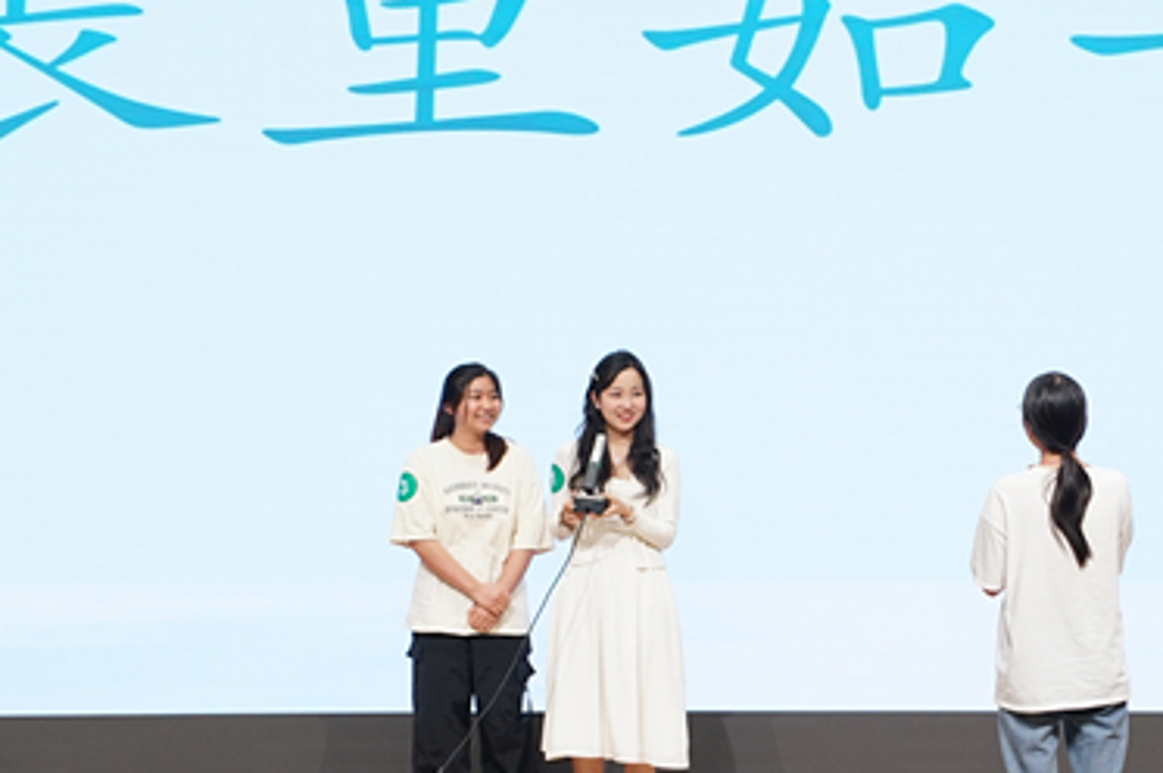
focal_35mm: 161
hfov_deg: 12.8
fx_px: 5197
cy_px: 457
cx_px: 692
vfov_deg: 8.5
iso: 640
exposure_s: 1/100
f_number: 5
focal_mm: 75
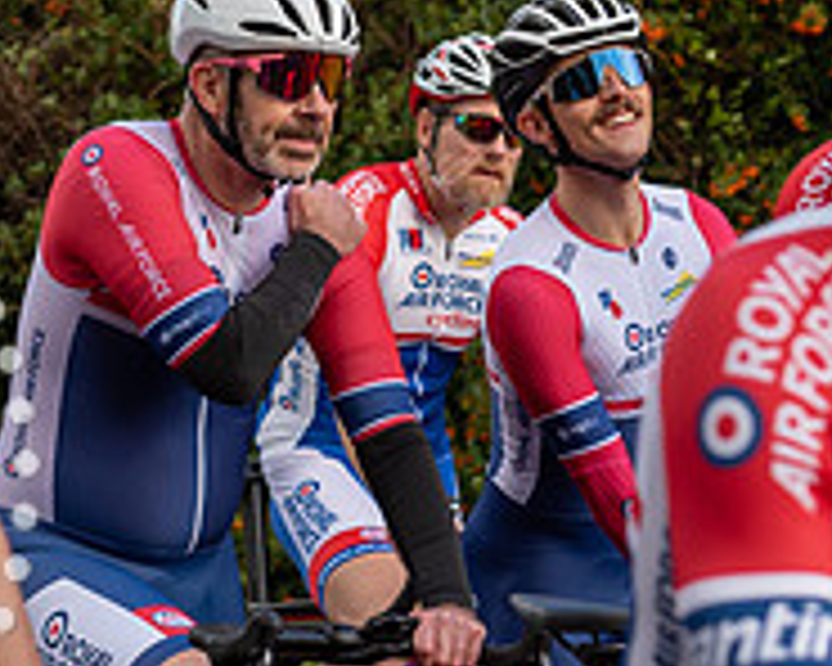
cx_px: 315
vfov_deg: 8.7
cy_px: 241
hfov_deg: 10.9
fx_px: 4358
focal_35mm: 177
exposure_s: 1/500
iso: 200
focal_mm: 60
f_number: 4
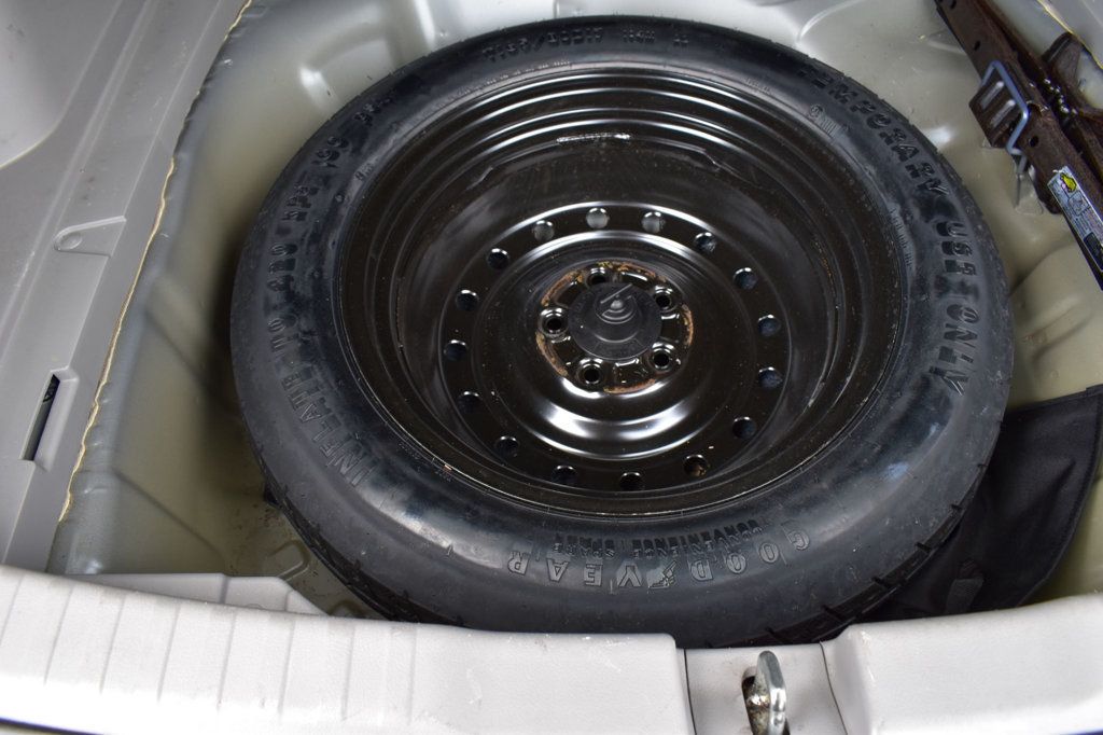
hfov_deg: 67.4
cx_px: 552
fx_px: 827
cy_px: 368
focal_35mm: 27
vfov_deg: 47.9
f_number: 8
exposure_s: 1/50
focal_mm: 18
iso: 400
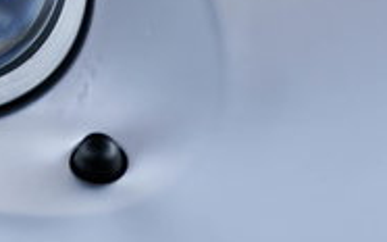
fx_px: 5028
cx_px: -389
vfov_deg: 2.7
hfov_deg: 4.3
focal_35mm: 477
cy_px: -320
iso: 250
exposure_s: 1/125
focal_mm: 85
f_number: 3.2
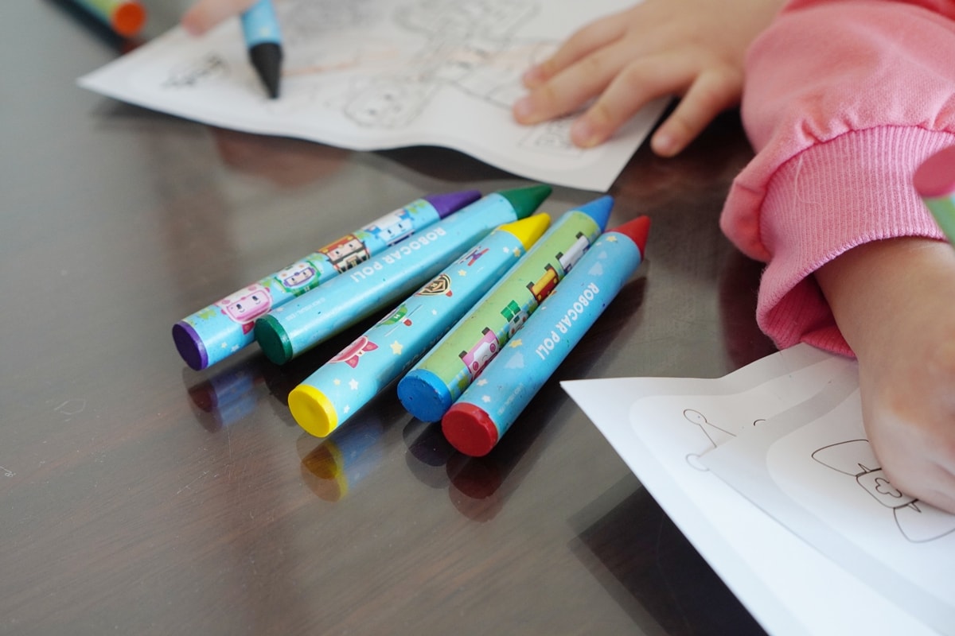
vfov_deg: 27.3
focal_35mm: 50
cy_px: 318
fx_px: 1313
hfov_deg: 40.0
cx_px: 478
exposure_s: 1/160
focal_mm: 33
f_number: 4
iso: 800
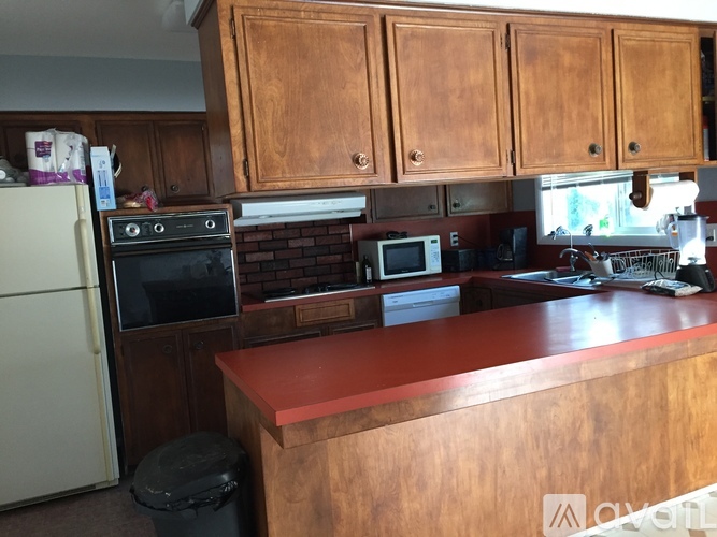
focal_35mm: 29
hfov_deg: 61.7
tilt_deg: -5.6
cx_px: 358
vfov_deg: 48.2
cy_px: 268
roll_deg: +3.3
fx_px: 601
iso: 160
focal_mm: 4.15
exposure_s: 1/30
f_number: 2.2
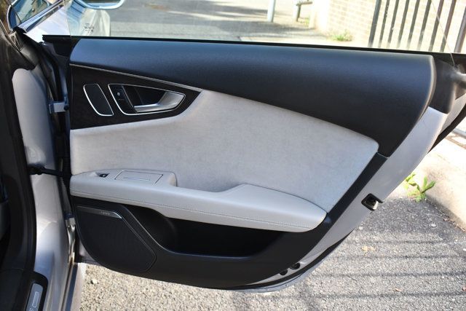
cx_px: 233
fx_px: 466
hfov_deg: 53.1
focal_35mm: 36
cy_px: 156
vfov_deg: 36.9
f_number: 5.6
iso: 400
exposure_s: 1/250
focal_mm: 24
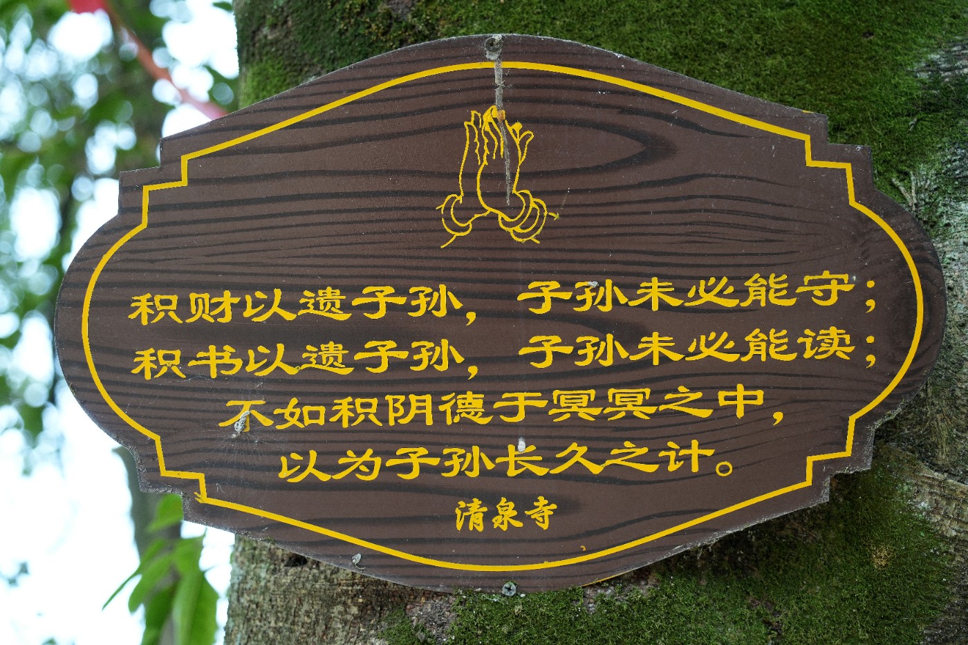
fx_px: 2097
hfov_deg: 26.0
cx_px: 484
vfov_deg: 17.5
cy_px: 322
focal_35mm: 78
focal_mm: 78
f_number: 5
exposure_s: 1/160
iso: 800
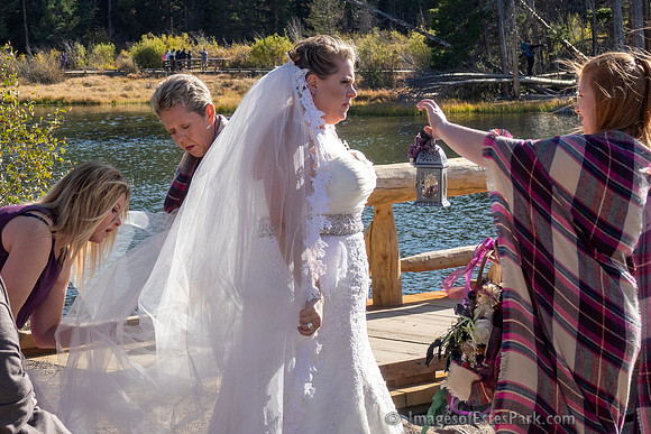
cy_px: 217
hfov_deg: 31.9
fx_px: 1139
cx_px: 326
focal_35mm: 63
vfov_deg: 21.6
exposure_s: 1/1000
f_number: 4
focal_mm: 23.09
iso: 200
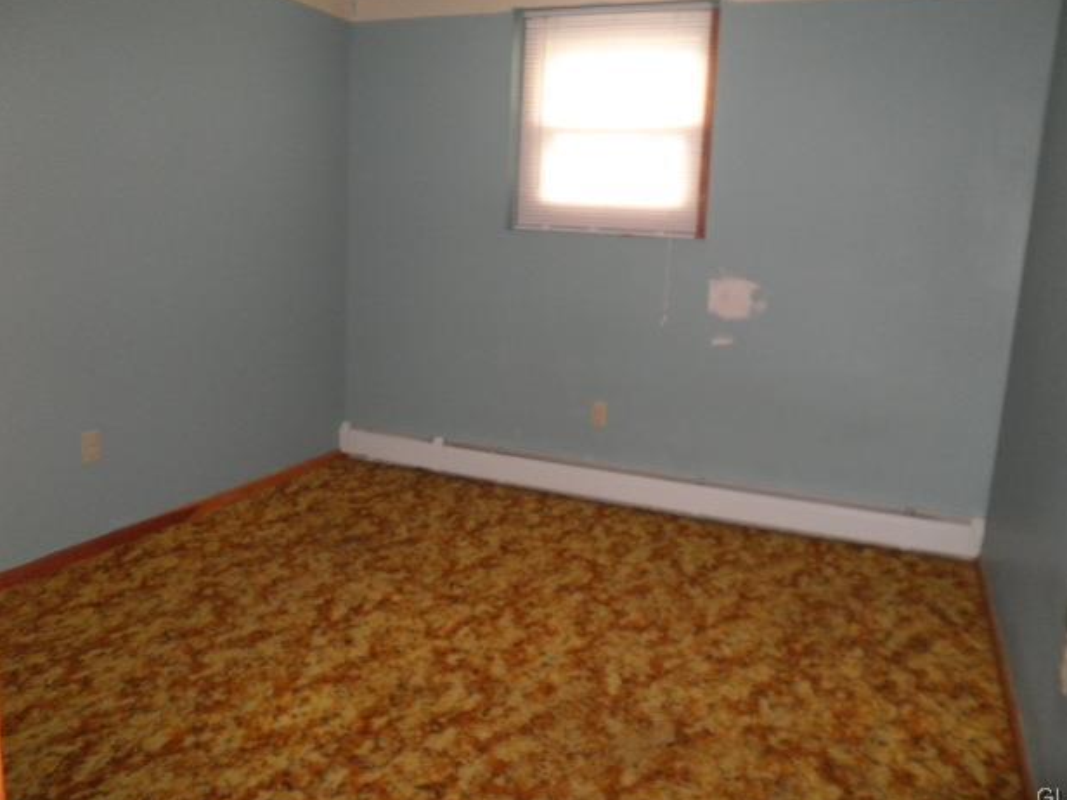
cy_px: 405
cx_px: 553
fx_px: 832
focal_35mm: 27
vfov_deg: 51.4
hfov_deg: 65.3
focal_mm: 4.7
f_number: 2.6
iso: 160
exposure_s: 1/30
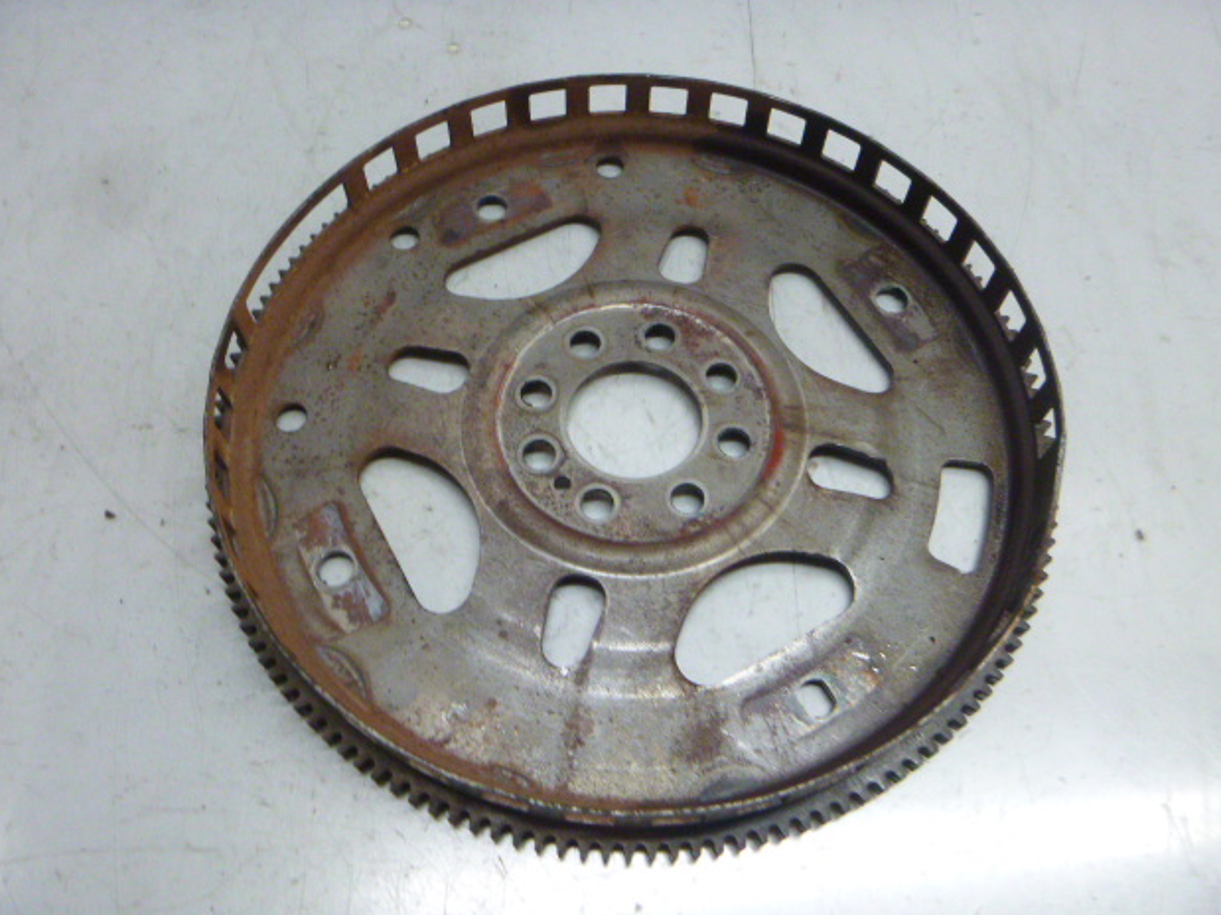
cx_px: 613
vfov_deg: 46.8
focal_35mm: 30
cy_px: 463
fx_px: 1058
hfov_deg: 60.0
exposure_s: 1/30
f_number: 4.1
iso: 400
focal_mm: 5.2
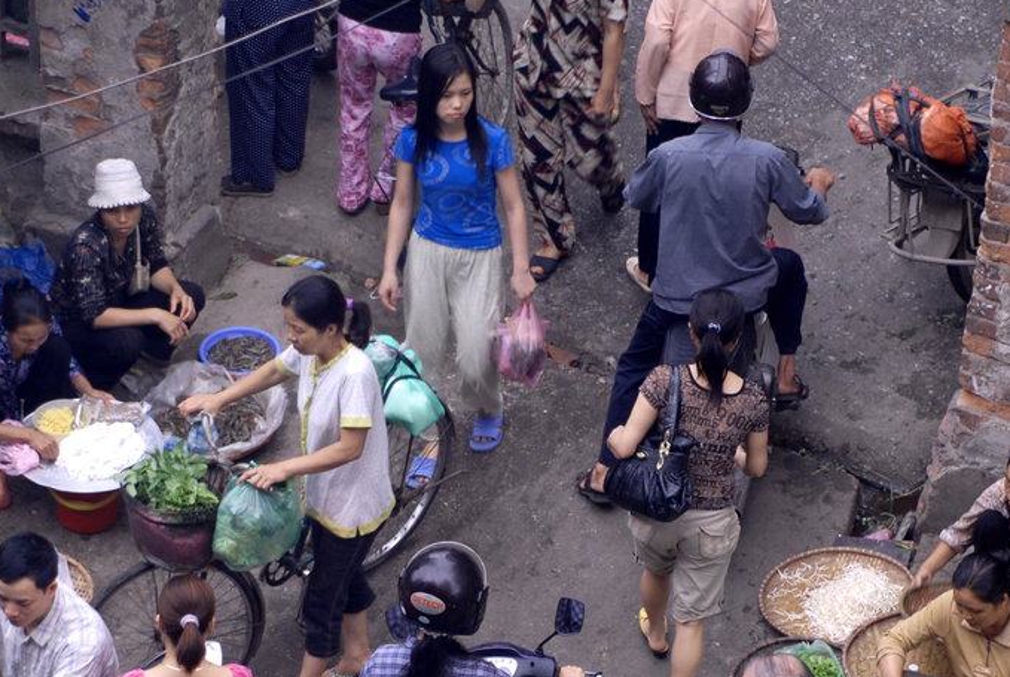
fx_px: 4468
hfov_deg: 12.9
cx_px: 628
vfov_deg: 8.6
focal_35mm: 159
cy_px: 566
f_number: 2.8
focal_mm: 60
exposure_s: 1/60
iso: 100
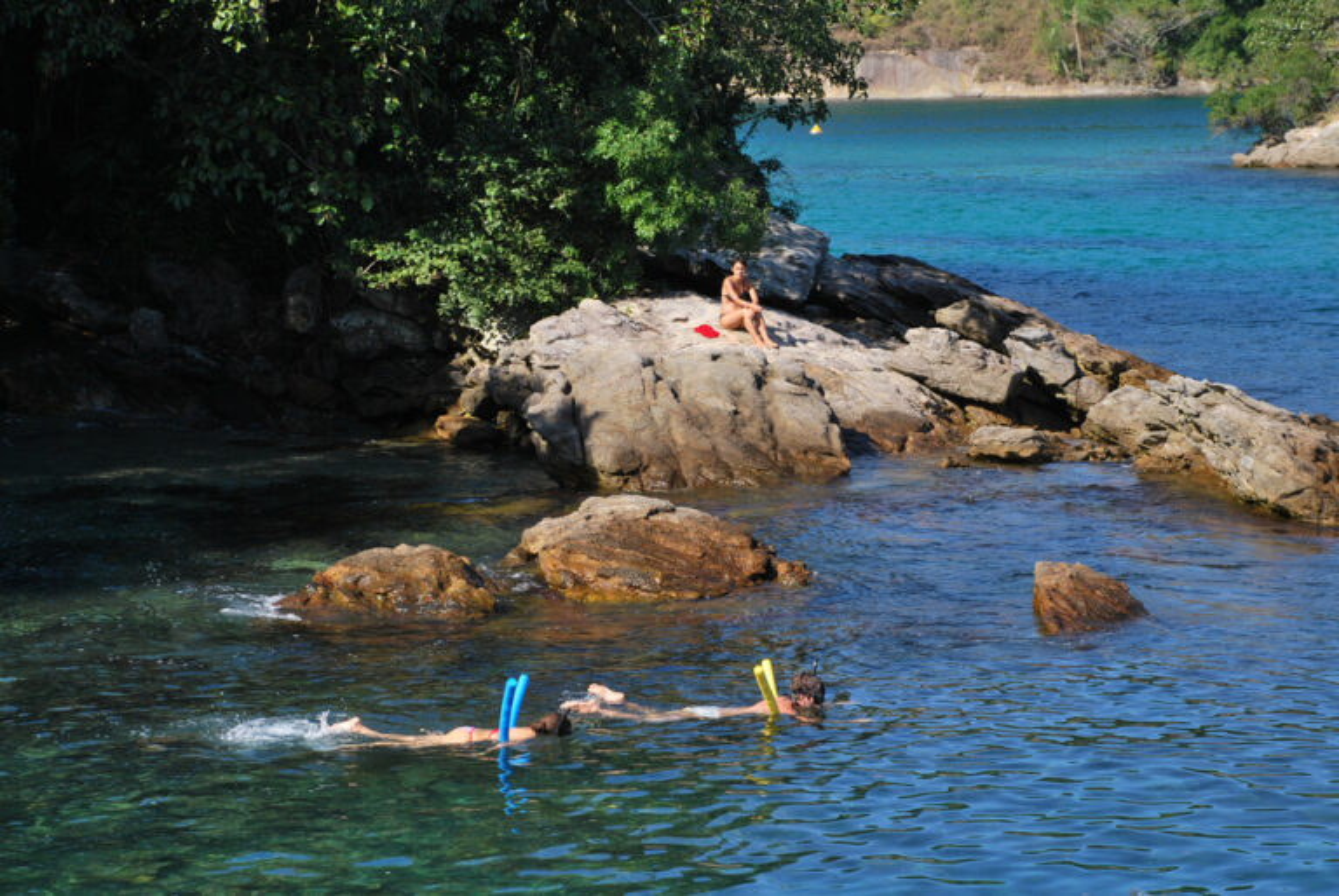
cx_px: 670
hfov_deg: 20.6
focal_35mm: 99
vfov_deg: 13.9
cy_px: 448
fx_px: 3686
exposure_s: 1/320
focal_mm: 66
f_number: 5.6
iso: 100
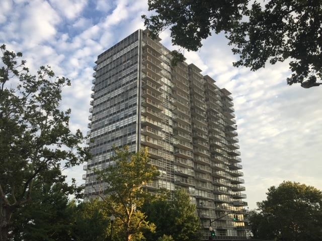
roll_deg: -1.1
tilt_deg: +27.9
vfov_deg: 48.2
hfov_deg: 61.7
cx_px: 161
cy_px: 120
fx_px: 270
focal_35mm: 29
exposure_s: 1/265
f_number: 2.2
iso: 32
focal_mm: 4.15
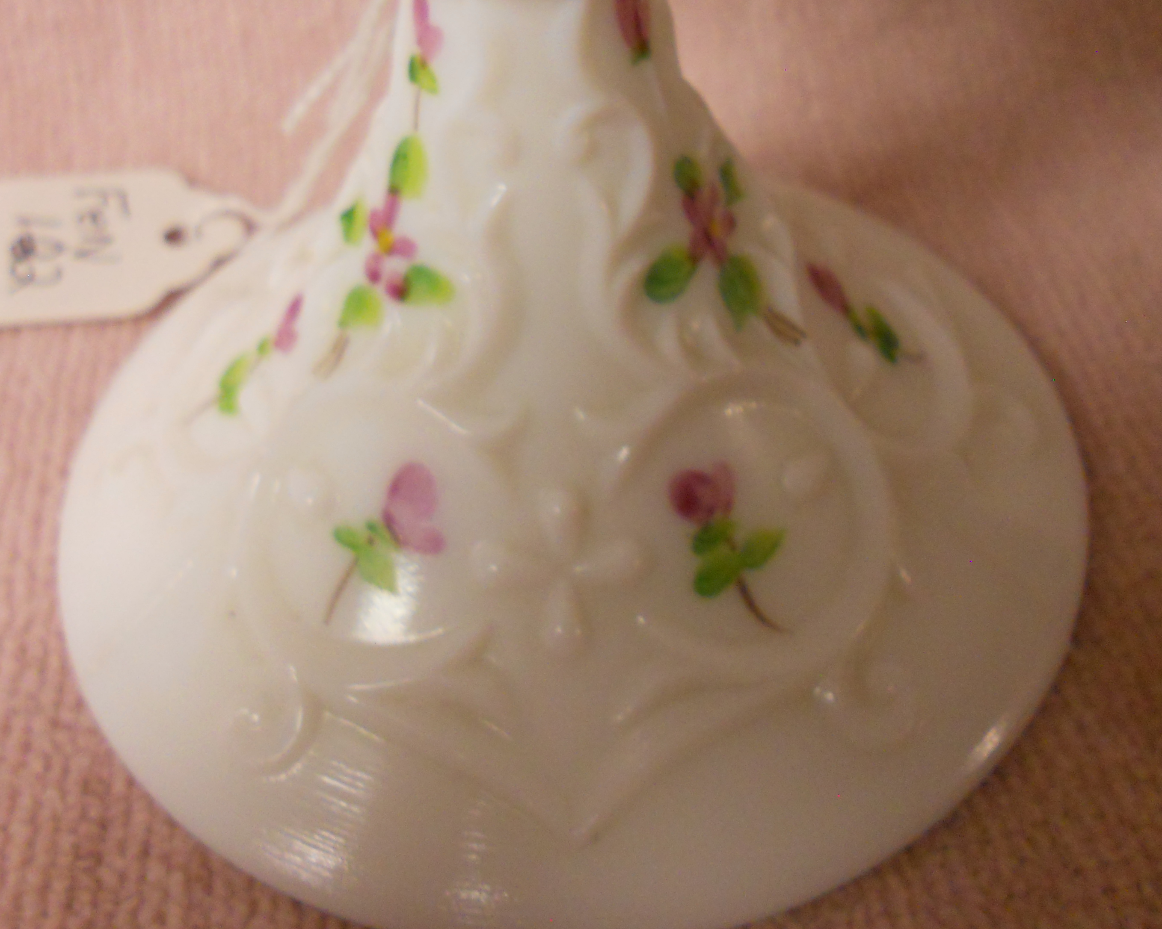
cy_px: 318
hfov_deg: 40.3
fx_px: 1582
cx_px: 556
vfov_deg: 32.5
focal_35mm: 46
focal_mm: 5.8
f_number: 3.5
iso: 400
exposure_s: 1/25
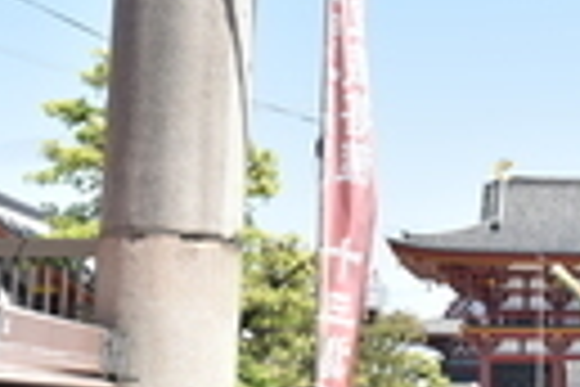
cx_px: 647
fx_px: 1949
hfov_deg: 16.4
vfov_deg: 11.3
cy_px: 97
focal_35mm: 121
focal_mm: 26
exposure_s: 1/160
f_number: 8
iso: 100
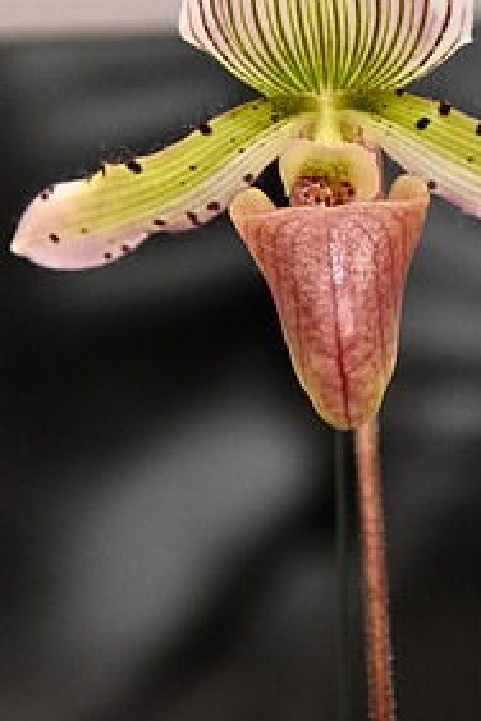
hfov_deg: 5.7
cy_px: 230
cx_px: 302
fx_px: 4790
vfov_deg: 8.6
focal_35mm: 239
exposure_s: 1/90
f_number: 5.6
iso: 4000
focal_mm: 100
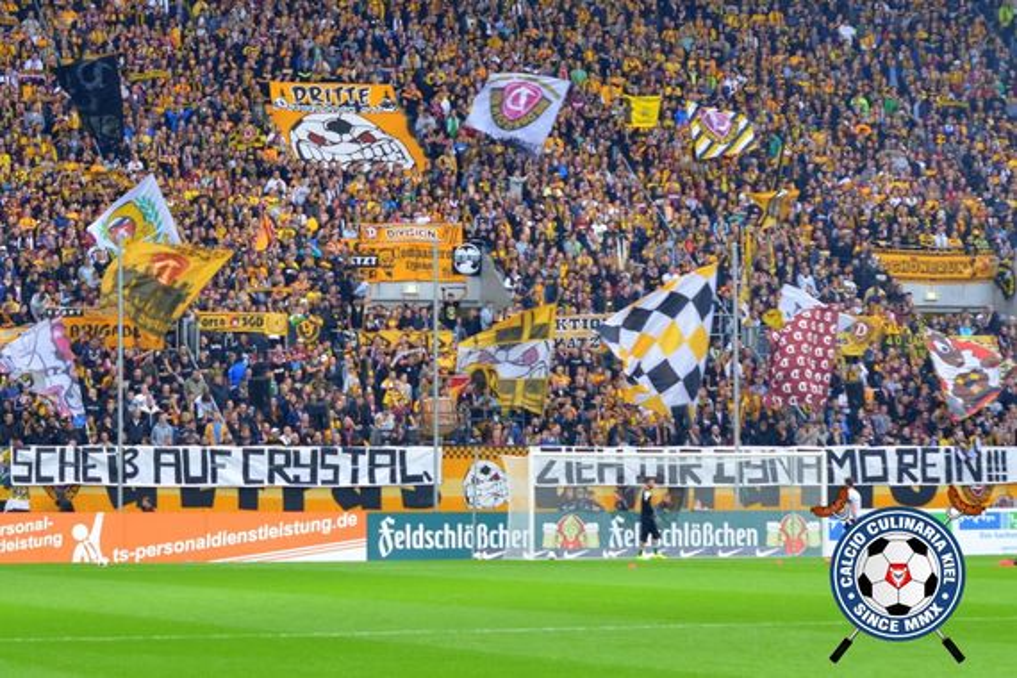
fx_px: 2966
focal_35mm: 105
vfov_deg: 13.0
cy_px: 339
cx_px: 508
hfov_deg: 19.5
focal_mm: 70
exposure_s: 1/125
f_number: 4.5
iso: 800
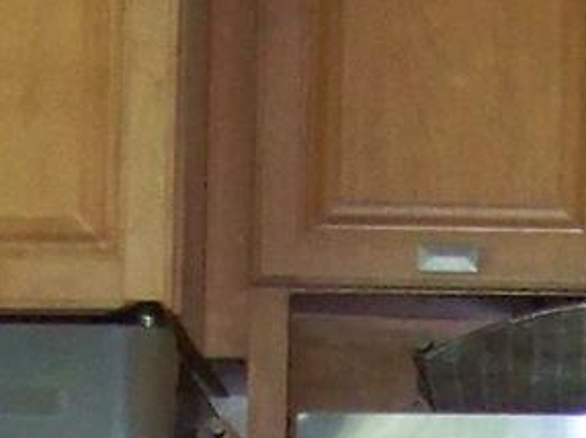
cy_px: 1206
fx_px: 4364
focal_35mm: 258
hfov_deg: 7.7
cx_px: 404
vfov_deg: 5.5
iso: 200
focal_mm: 5.85
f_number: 2.8
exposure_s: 1/30
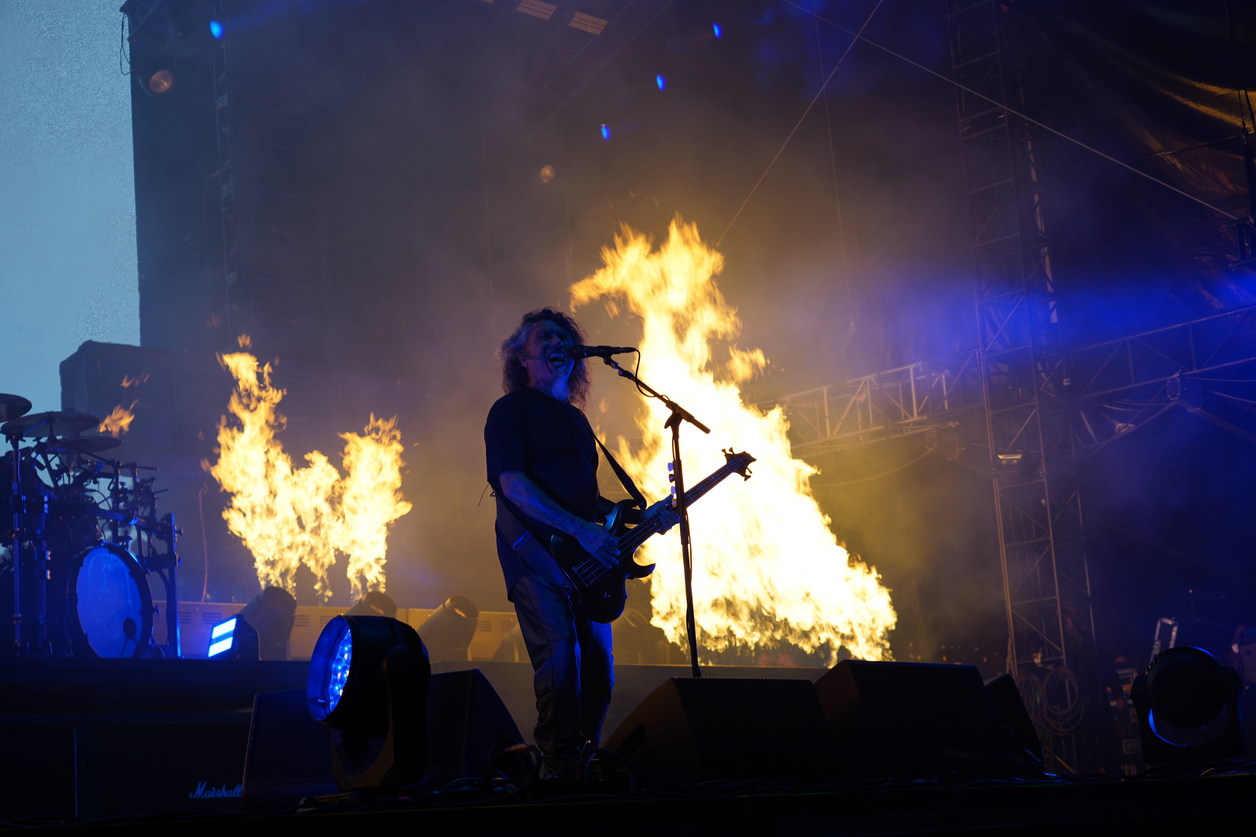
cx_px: 628
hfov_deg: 34.5
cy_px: 418
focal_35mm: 58
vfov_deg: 23.4
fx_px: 2023
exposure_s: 1/100
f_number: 5
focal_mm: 58
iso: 100
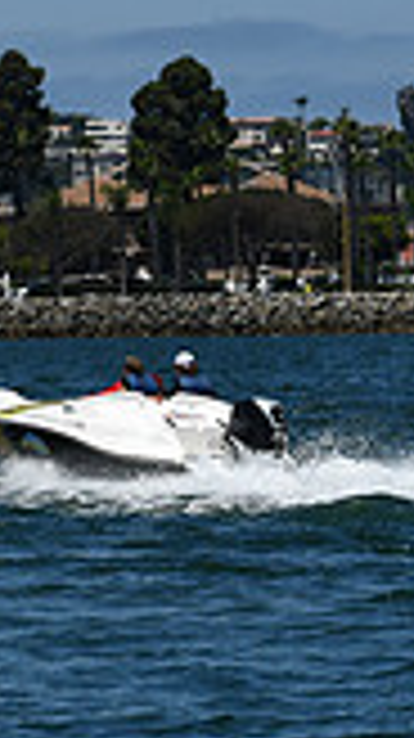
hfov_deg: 3.1
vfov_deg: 5.5
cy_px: 209
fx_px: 7627
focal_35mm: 390
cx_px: -549
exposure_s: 1/640
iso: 100
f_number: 9
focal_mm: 70
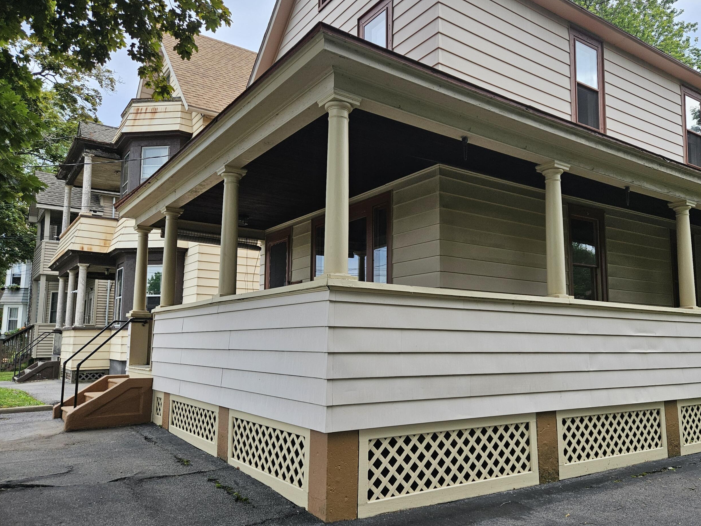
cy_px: 268
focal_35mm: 28
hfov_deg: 63.0
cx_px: 415
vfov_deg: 49.7
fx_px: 567
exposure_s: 1/207
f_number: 1.8
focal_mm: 5.4
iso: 100
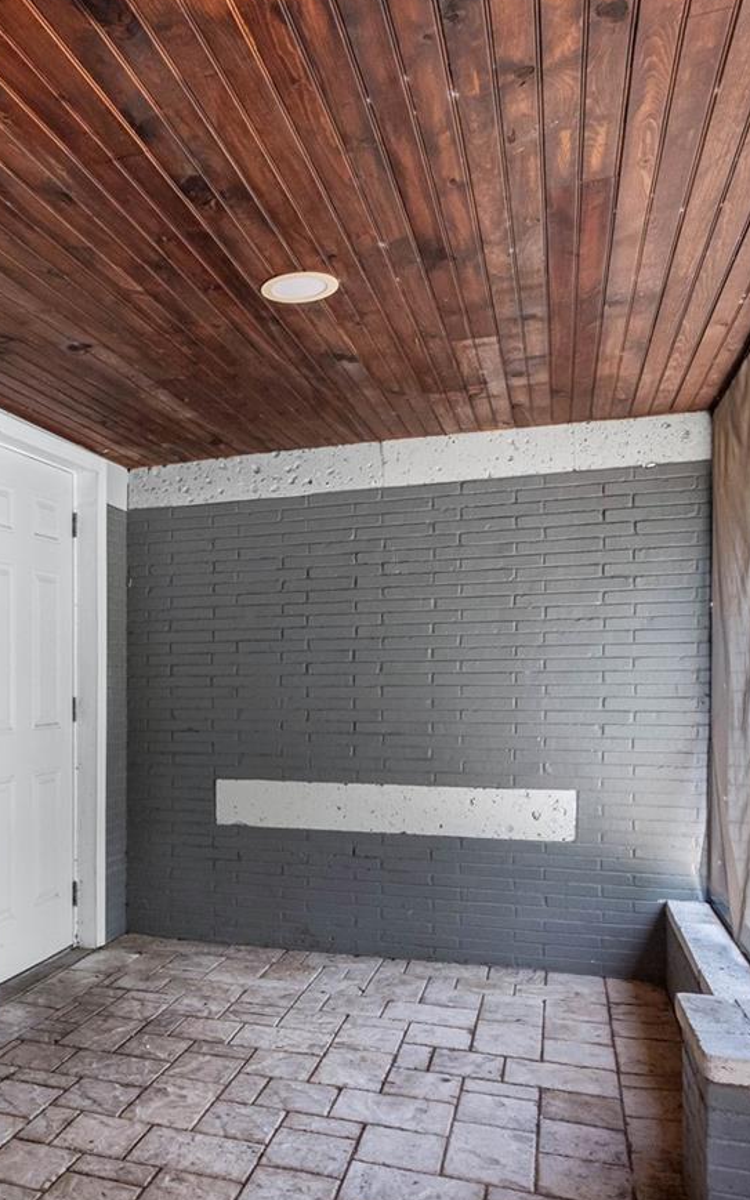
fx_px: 981
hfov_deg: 39.6
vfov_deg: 62.8
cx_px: 116
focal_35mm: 30
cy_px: 648
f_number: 11
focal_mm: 16
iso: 1600
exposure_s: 1/250
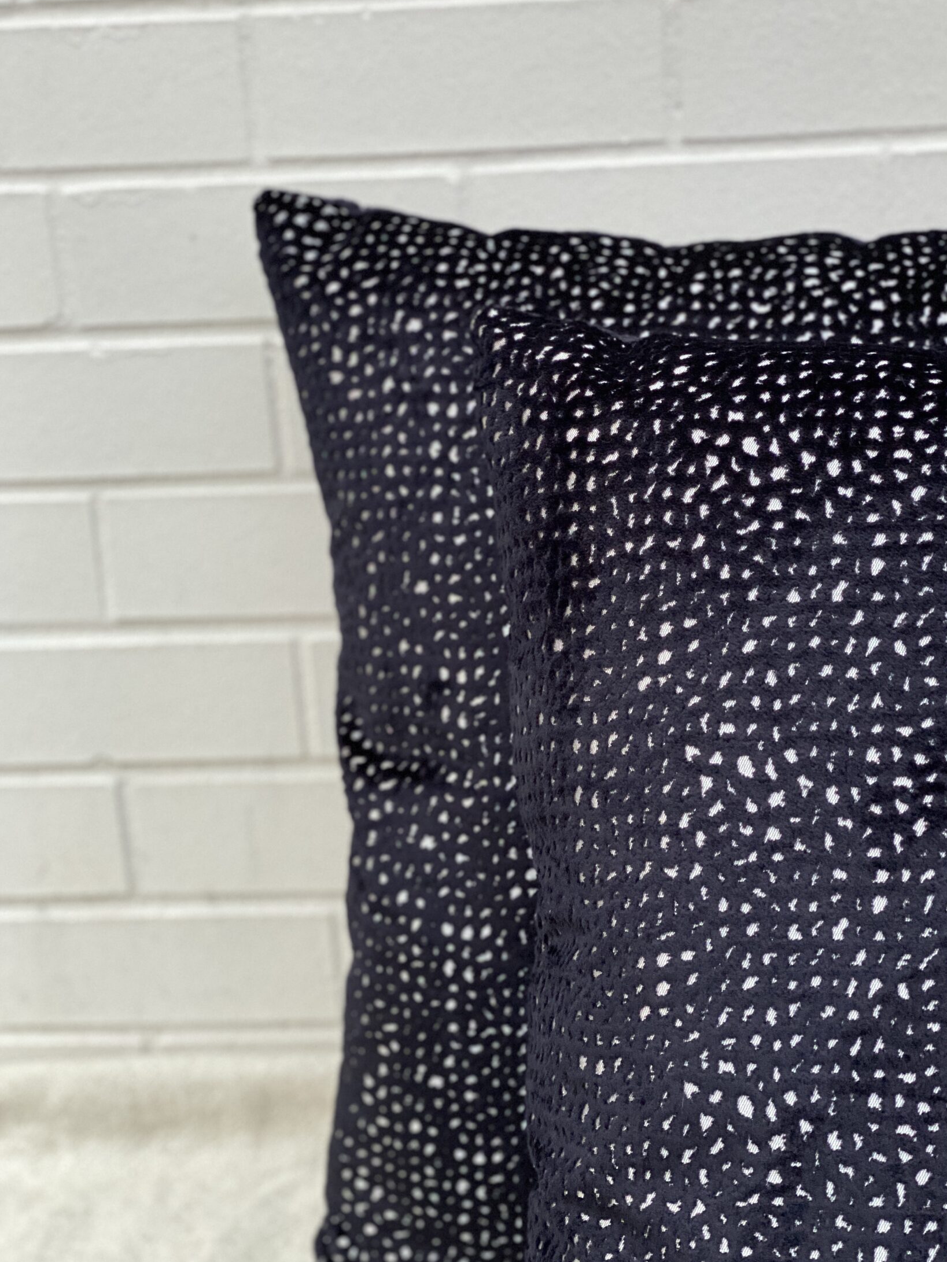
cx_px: 536
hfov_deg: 24.0
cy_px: 632
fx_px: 2225
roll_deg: +2.3
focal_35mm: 61
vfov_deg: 31.7
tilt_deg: -17.4
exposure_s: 1/40
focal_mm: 6
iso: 250
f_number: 2
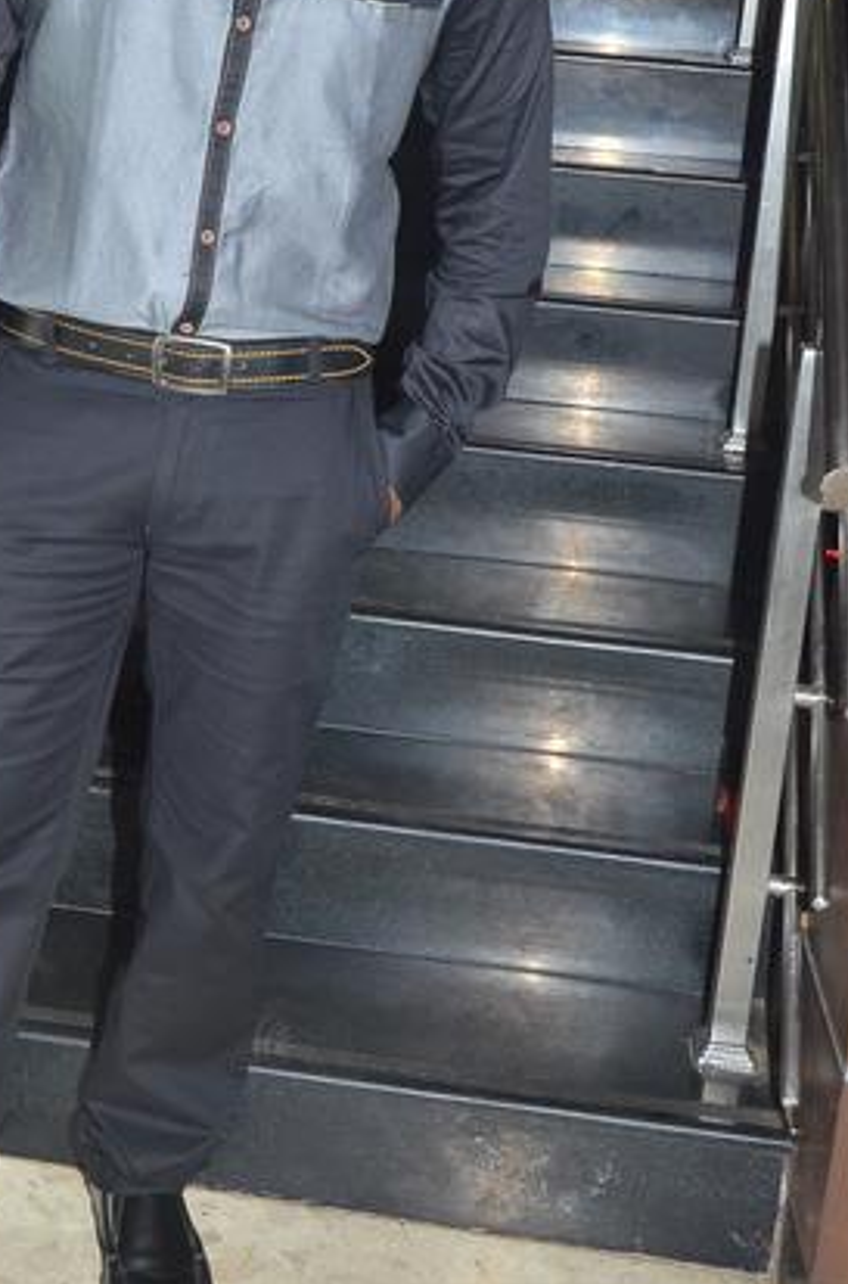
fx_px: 2381
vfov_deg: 29.9
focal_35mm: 67
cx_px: 148
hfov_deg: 19.9
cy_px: 401
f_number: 8
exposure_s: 1/320
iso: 800
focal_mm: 24
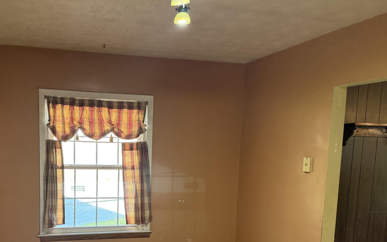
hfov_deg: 55.7
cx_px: 135
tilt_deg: -5.5
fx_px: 359
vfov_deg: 36.2
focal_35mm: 34
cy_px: 188
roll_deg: -0.7
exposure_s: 1/120
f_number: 1.78
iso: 400
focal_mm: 6.76
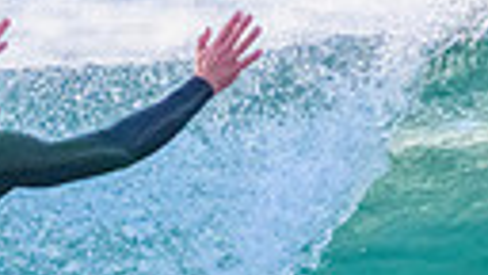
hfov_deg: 0.6
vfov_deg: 0.3
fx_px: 49145
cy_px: 418
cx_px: 221
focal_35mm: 3798
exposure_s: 1/1600
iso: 5000
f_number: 11
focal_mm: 800
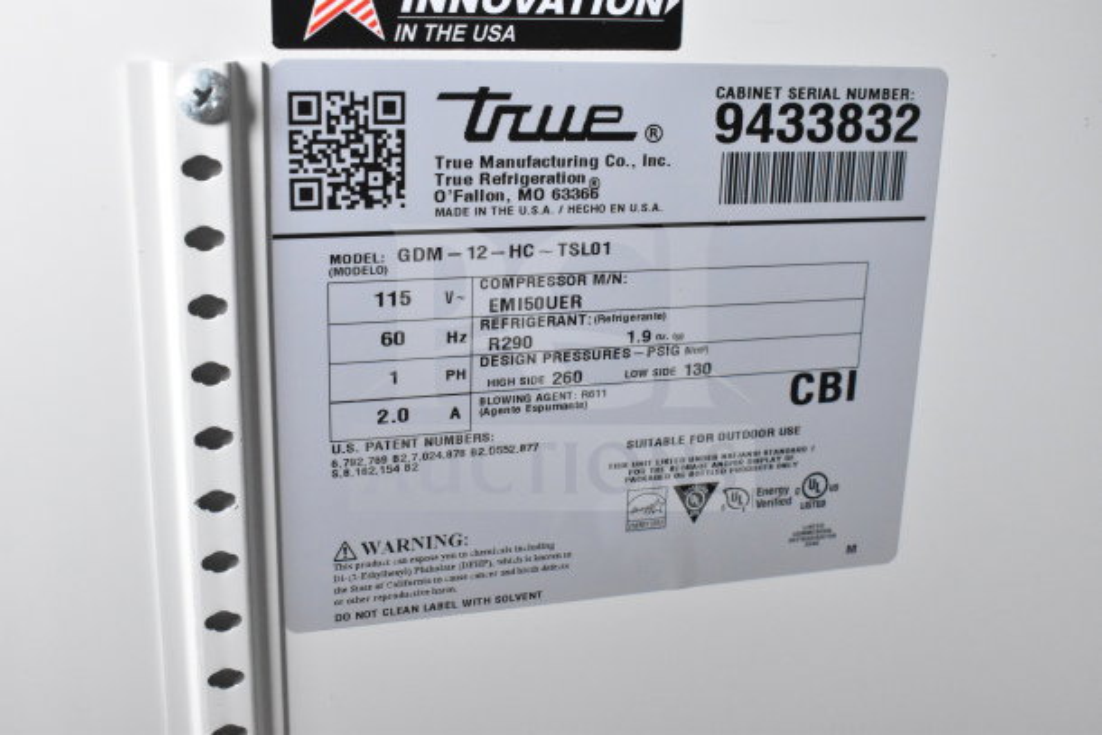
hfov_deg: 45.0
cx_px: 551
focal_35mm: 44
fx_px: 1332
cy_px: 368
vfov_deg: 30.9
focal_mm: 29
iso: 6400
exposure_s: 1/320
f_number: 9
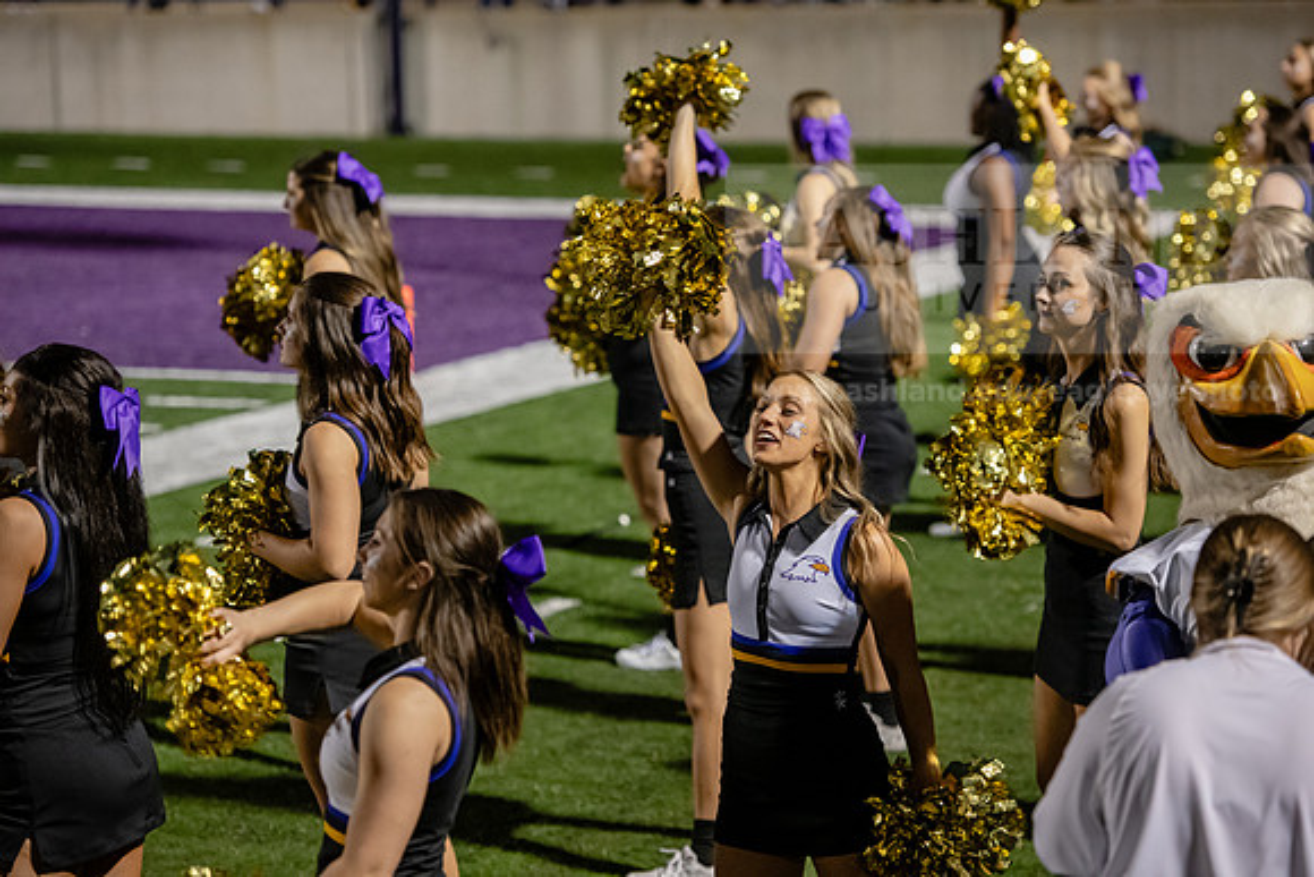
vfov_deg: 11.0
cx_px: 657
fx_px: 4563
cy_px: 438
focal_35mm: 125
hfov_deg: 16.4
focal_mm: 125
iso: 4000
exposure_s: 1/400
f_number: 3.5
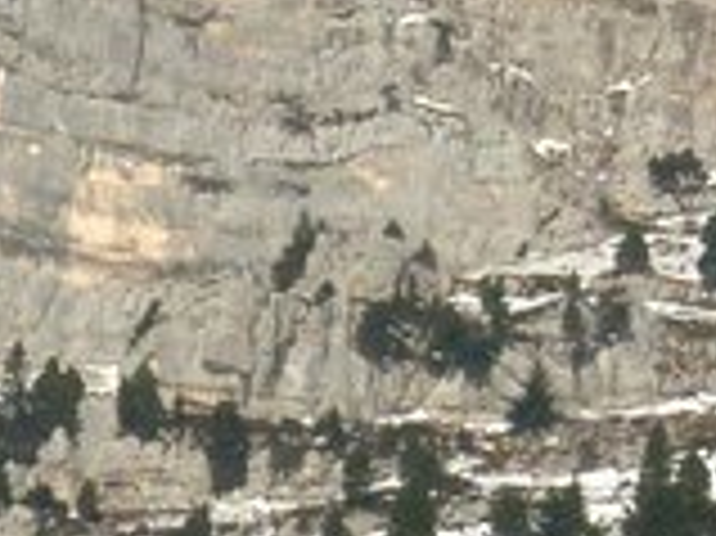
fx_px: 24244
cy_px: -86
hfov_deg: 1.7
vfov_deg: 1.3
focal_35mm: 1173
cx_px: -414
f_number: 5.6
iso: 80
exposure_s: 1/500
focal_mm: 29.9
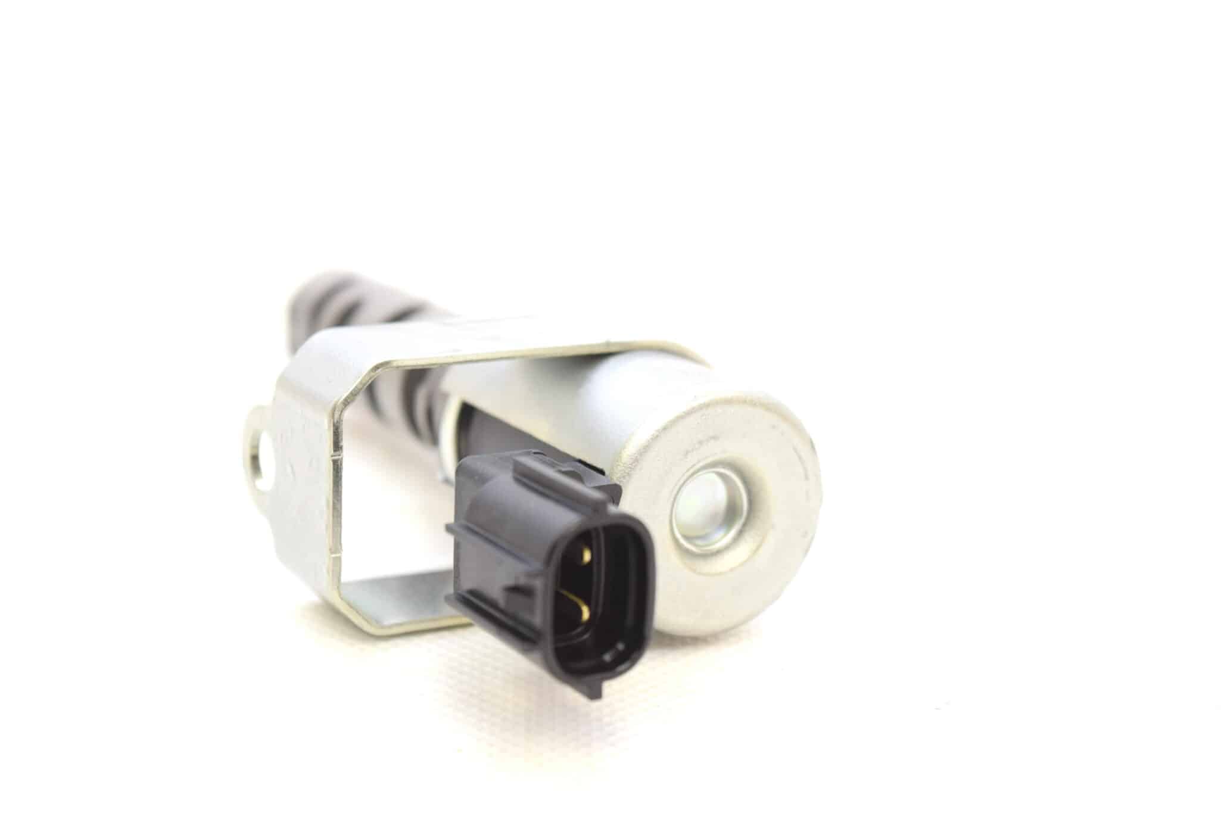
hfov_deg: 26.0
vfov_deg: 17.5
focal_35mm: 78
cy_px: 408
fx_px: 2647
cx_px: 610
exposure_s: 1/100
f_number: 5.6
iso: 400
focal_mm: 52
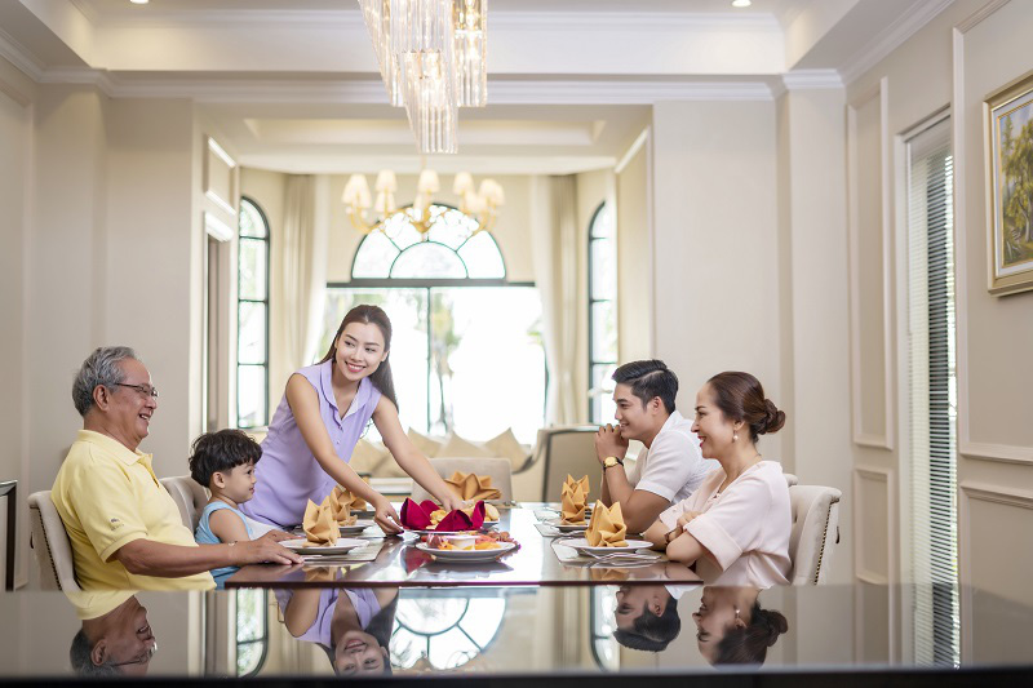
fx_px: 1434
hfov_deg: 39.6
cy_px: 344
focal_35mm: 50
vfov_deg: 27.0
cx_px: 516
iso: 100
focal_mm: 50
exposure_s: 1/250
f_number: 1.8
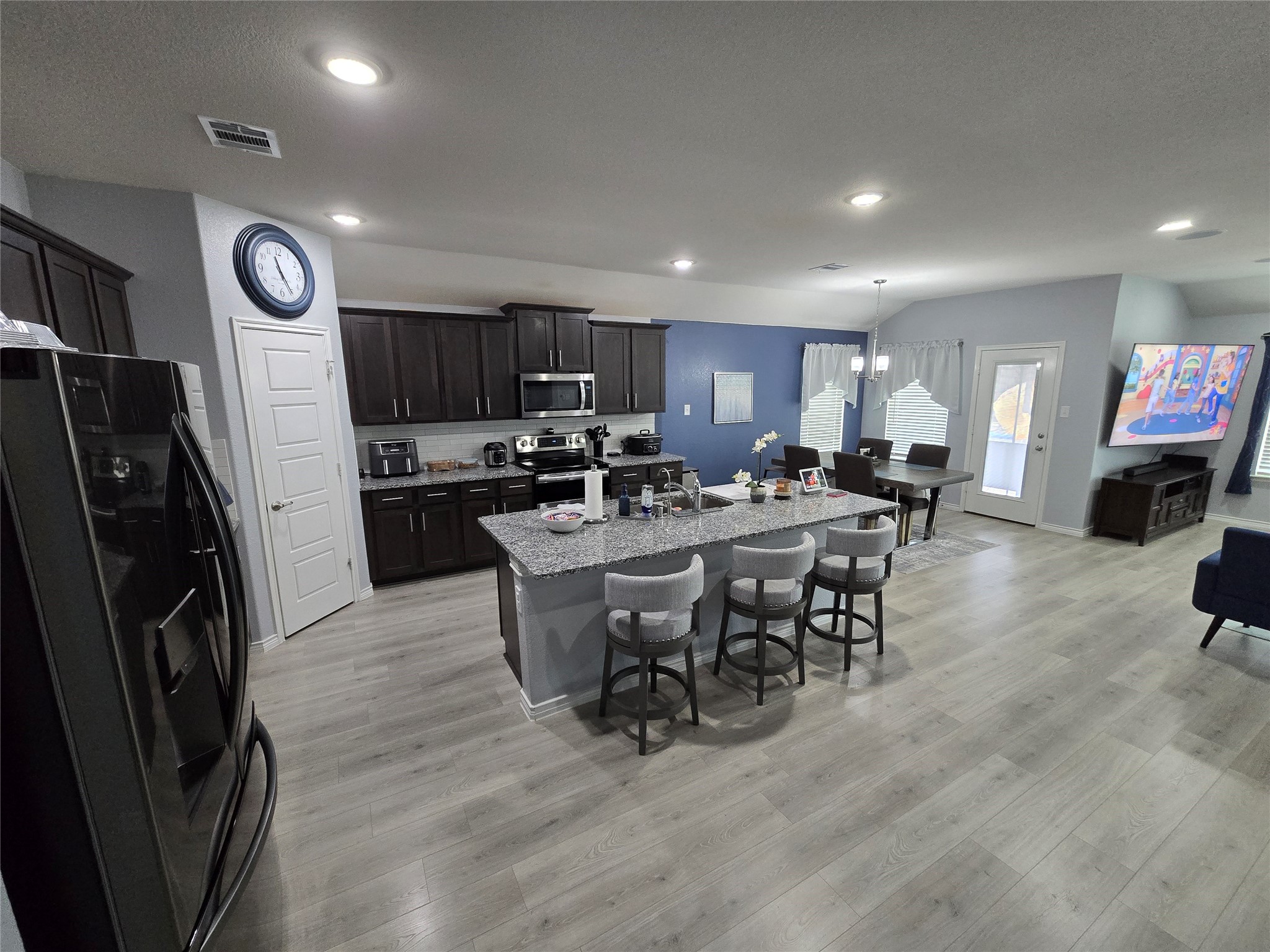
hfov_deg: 106.2
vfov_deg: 89.9
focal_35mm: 13
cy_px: 476
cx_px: 635
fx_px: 477
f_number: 2.2
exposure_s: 1/60
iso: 320
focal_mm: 2.2
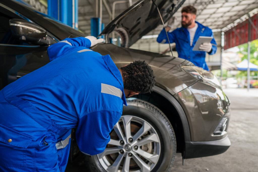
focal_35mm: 35
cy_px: 86
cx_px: 129
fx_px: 251
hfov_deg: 54.4
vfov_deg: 37.9
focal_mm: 35
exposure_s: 1/200
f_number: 2.5
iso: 200
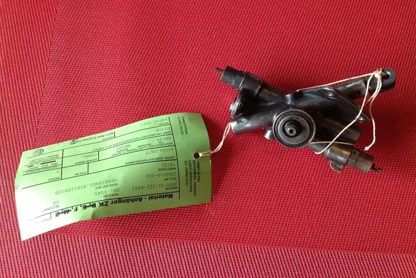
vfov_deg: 35.9
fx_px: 428
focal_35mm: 37
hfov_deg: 51.9
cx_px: 205
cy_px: 123
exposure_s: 1/60
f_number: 2.4
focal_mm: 4.28
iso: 64
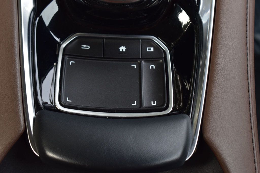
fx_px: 520
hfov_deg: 28.1
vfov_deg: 18.9
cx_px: 130
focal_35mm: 72
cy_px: 86
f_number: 8
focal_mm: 48
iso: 400
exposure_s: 1/60
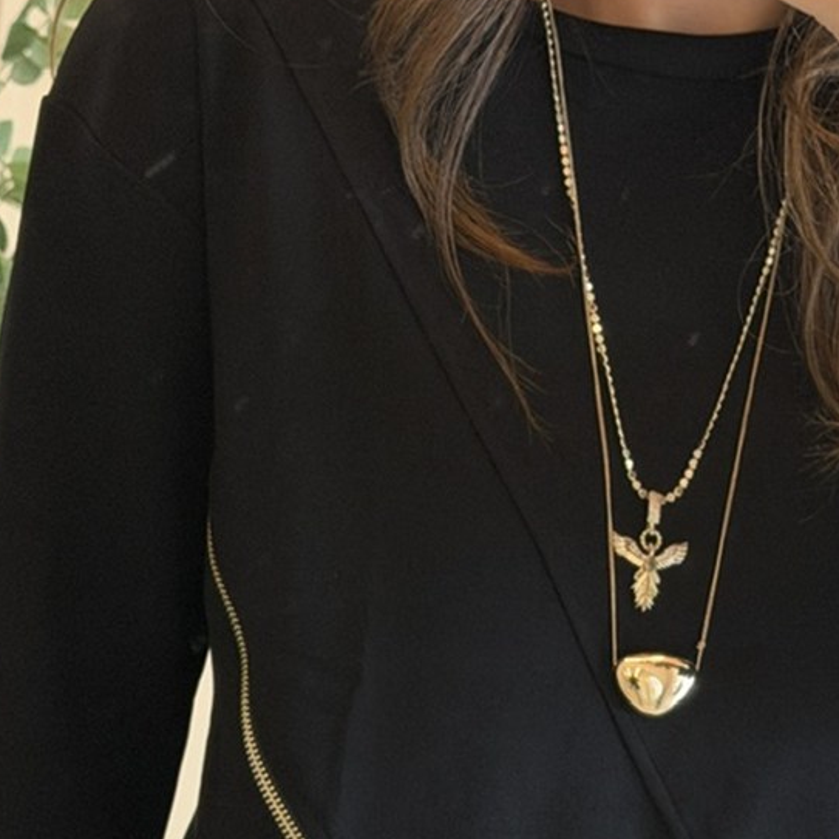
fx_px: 3428
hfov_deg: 13.9
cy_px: 768
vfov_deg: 13.8
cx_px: 632
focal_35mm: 125
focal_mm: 6.76
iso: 250
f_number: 1.78
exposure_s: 1/54
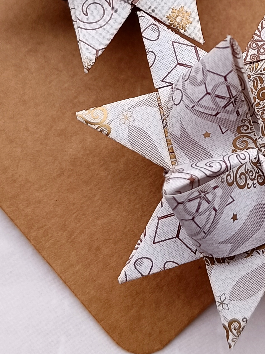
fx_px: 786
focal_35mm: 77
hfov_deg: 19.0
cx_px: 209
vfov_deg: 24.9
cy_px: 68
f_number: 1.88
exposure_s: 1/101
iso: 223
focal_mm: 5.59
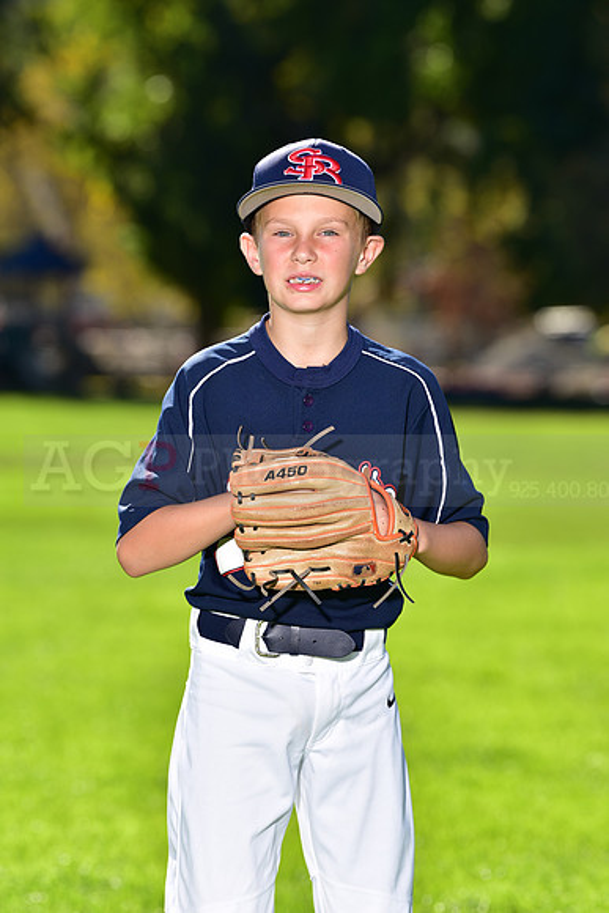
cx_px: 304
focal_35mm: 200
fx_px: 5072
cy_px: 456
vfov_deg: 10.3
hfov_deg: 6.9
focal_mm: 200
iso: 80
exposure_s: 1/250
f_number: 5.6
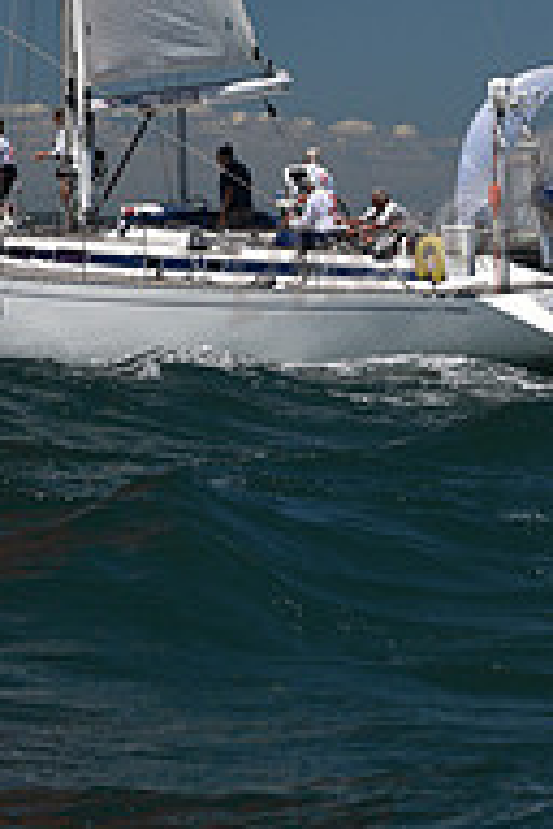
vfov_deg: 9.5
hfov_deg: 6.5
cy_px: -389
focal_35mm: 211
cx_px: -2
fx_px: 4861
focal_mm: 70
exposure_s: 1/800
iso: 250
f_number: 6.3
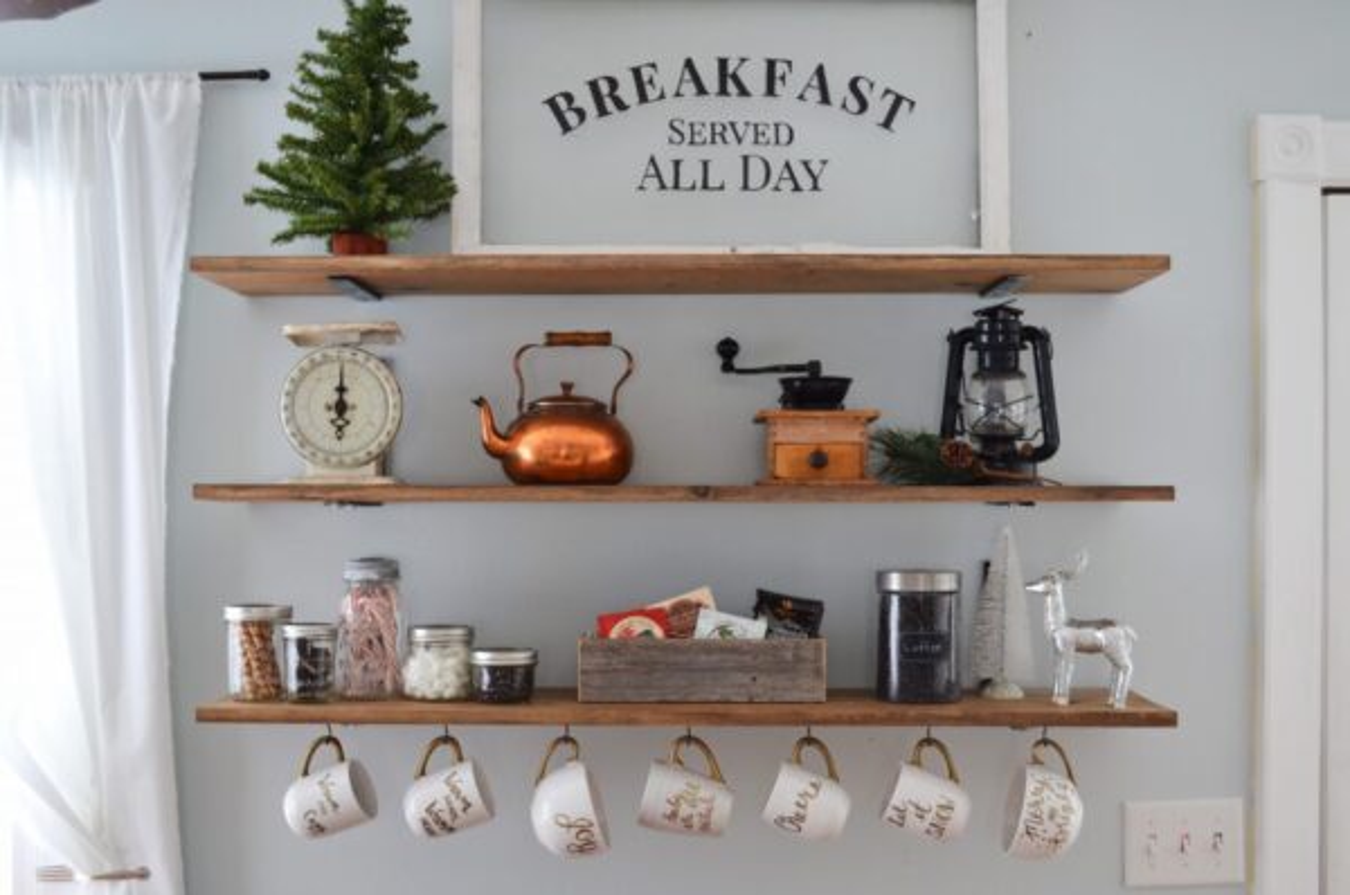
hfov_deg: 49.6
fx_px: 1460
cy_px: 448
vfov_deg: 34.1
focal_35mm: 39
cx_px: 675
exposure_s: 1/15
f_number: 4.2
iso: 400
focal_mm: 26
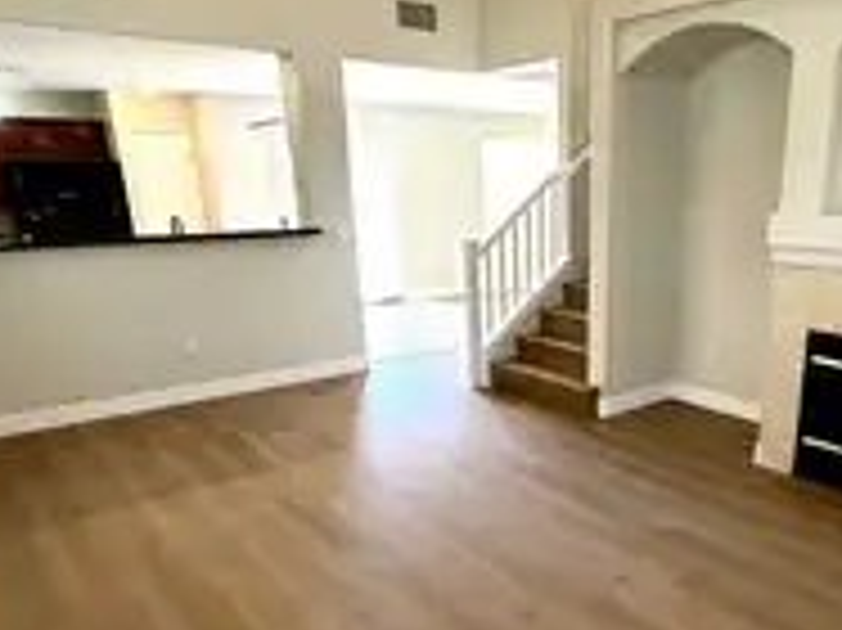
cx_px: 563
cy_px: 423
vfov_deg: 46.0
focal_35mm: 30
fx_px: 729
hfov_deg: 58.6
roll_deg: +0.1
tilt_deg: -19.0
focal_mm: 2.22
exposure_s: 1/60
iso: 200
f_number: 2.2
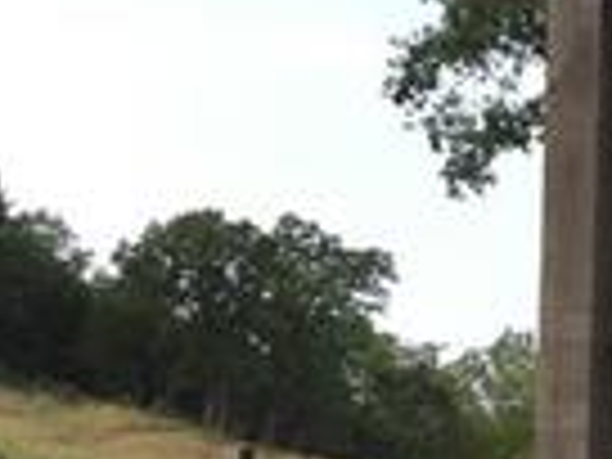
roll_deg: -2.8
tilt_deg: -2.7
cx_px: 1066
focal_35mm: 136
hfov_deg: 13.2
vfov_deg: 10.6
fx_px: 2404
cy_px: 657
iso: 32
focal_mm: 4.15
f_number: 2.2
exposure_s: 1/860
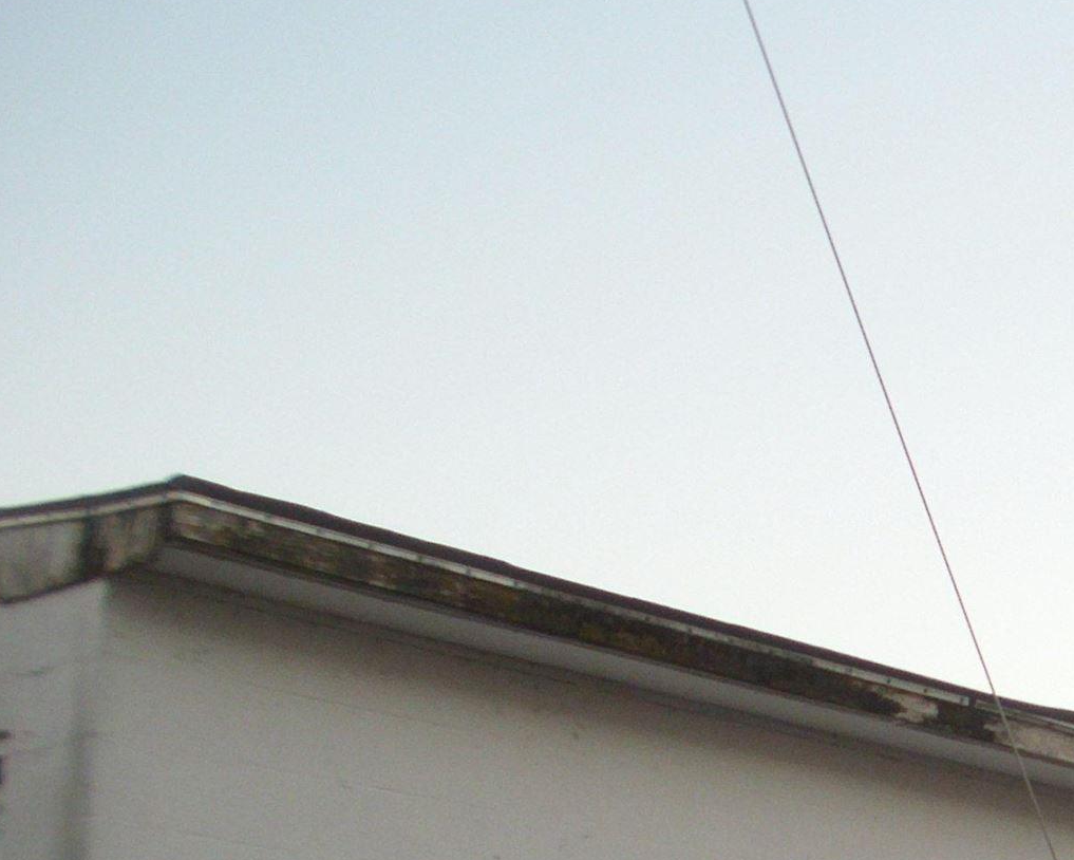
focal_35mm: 112
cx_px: 1601
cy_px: 1153
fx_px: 3561
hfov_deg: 15.8
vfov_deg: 13.2
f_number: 2.9
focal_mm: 6.3
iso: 100
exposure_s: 1/60
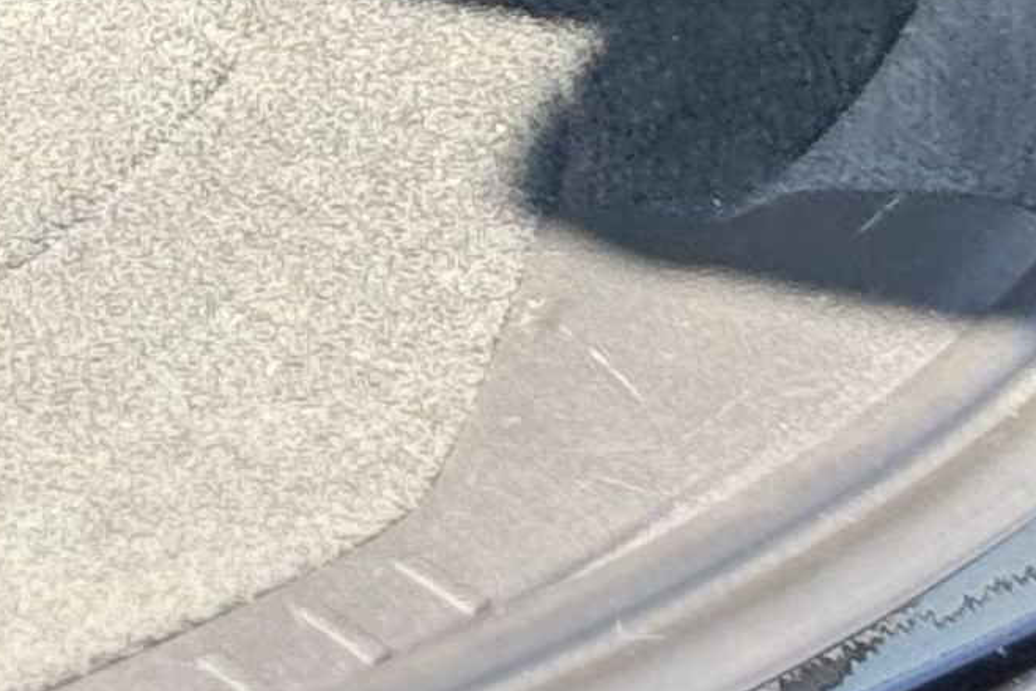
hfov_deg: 6.4
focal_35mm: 306
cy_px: -941
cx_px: -1456
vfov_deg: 4.4
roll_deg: -0.6
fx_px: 8807
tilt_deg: -17.4
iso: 64
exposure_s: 1/325
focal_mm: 6.76
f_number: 1.78
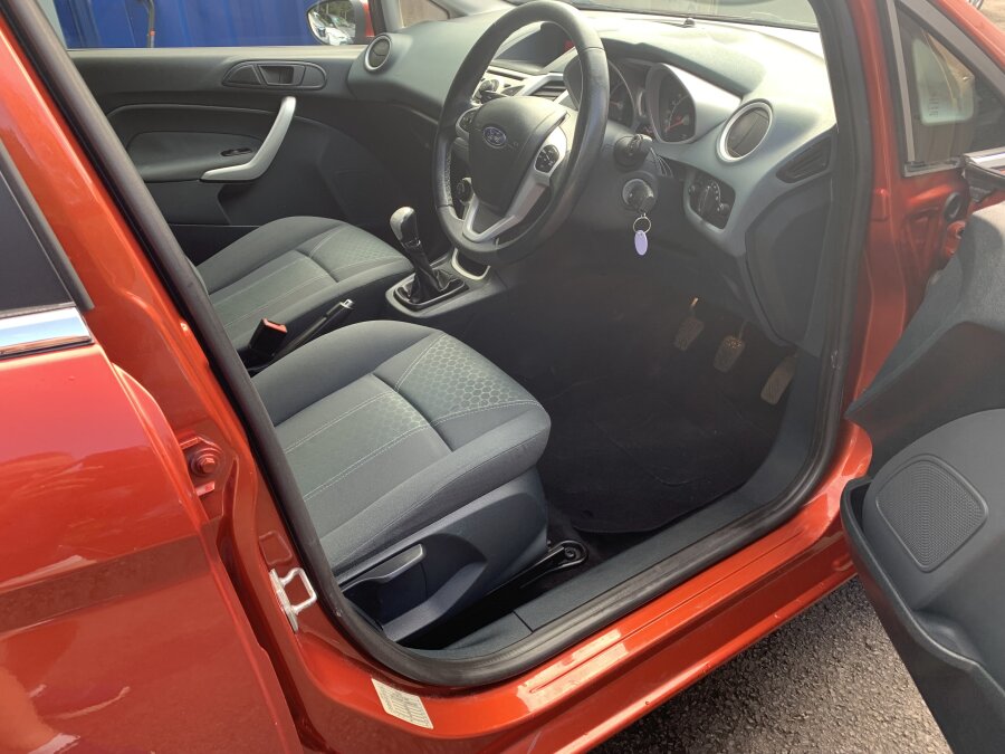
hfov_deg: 67.3
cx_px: 502
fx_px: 755
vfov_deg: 53.1
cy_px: 377
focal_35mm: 26
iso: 64
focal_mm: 4.25
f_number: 1.8
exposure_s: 1/121
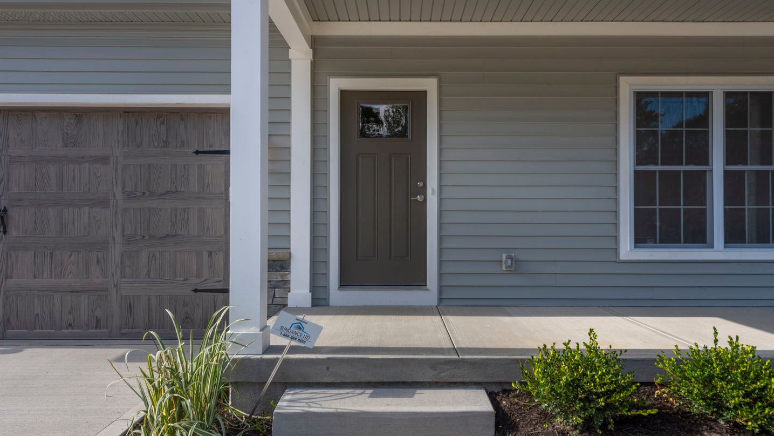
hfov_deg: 78.7
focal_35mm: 23
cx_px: 382
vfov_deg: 49.5
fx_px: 472
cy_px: 220
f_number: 9
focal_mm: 21
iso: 200
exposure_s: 1/400
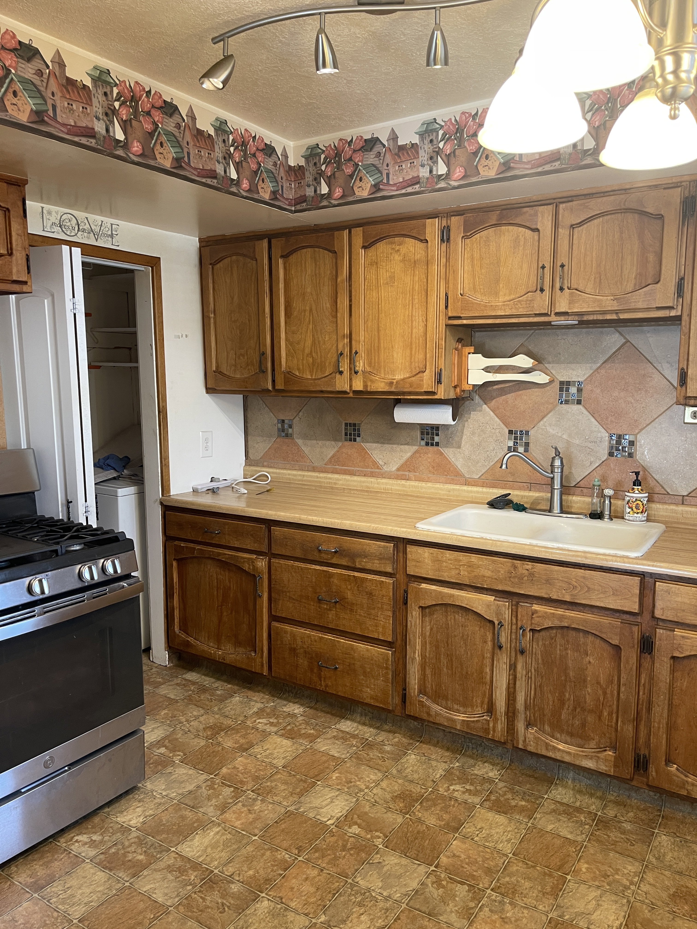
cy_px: 464
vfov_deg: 69.4
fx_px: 671
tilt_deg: -8.5
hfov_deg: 54.9
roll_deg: +0.0
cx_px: 348
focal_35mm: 25
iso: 125
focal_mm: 5.1
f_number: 1.6
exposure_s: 1/60
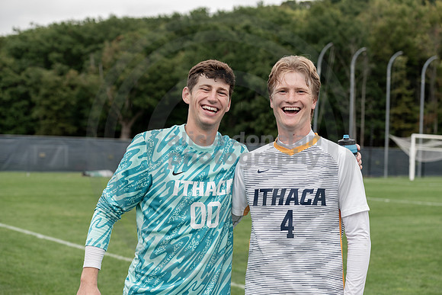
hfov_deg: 28.6
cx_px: 221
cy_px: 148
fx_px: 868
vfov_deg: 19.3
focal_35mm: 71
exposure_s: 1/320
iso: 320
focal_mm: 70
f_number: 4.5
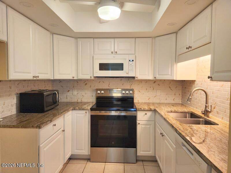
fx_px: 153
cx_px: 116
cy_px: 86
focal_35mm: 23
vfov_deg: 58.9
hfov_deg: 73.9
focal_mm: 5.4
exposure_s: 1/120
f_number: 1.8
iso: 250
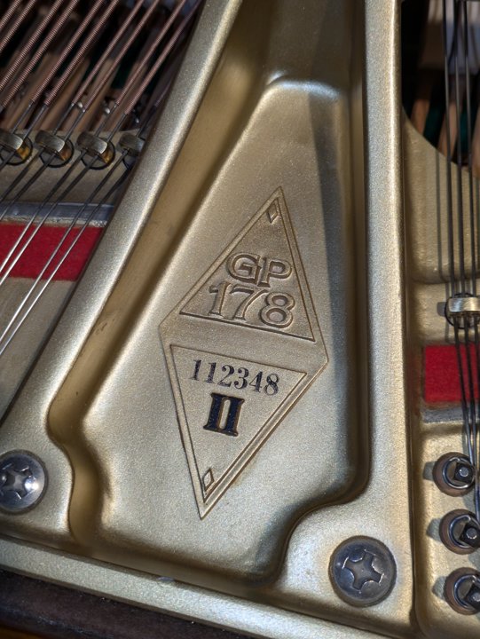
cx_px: 240
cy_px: 320
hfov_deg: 28.6
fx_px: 942
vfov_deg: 37.5
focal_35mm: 51
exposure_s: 1/120
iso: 51
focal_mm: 5.43
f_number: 1.89
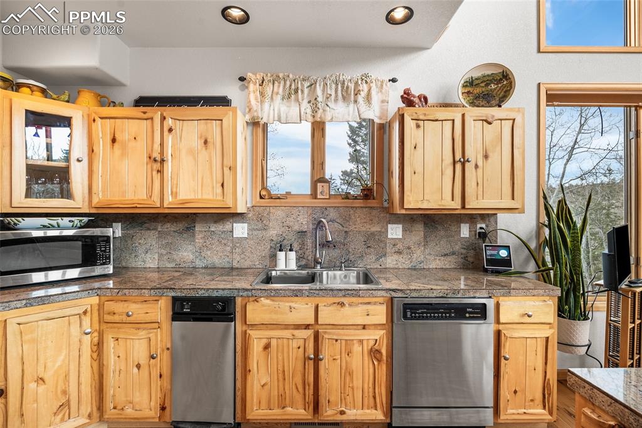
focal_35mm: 16
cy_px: 214
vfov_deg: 73.8
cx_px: 321
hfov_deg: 96.7
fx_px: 285
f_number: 8
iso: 200
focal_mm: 16
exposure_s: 1/2.5
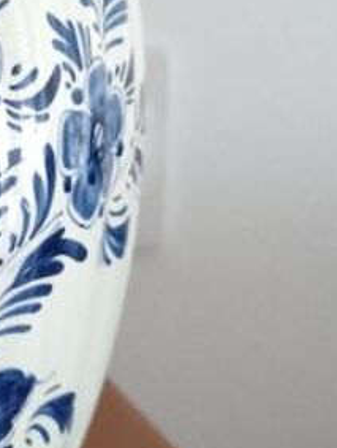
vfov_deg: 15.3
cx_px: -233
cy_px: 20
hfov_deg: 11.1
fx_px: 1645
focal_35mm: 127
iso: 4091
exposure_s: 1/100
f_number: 1.9
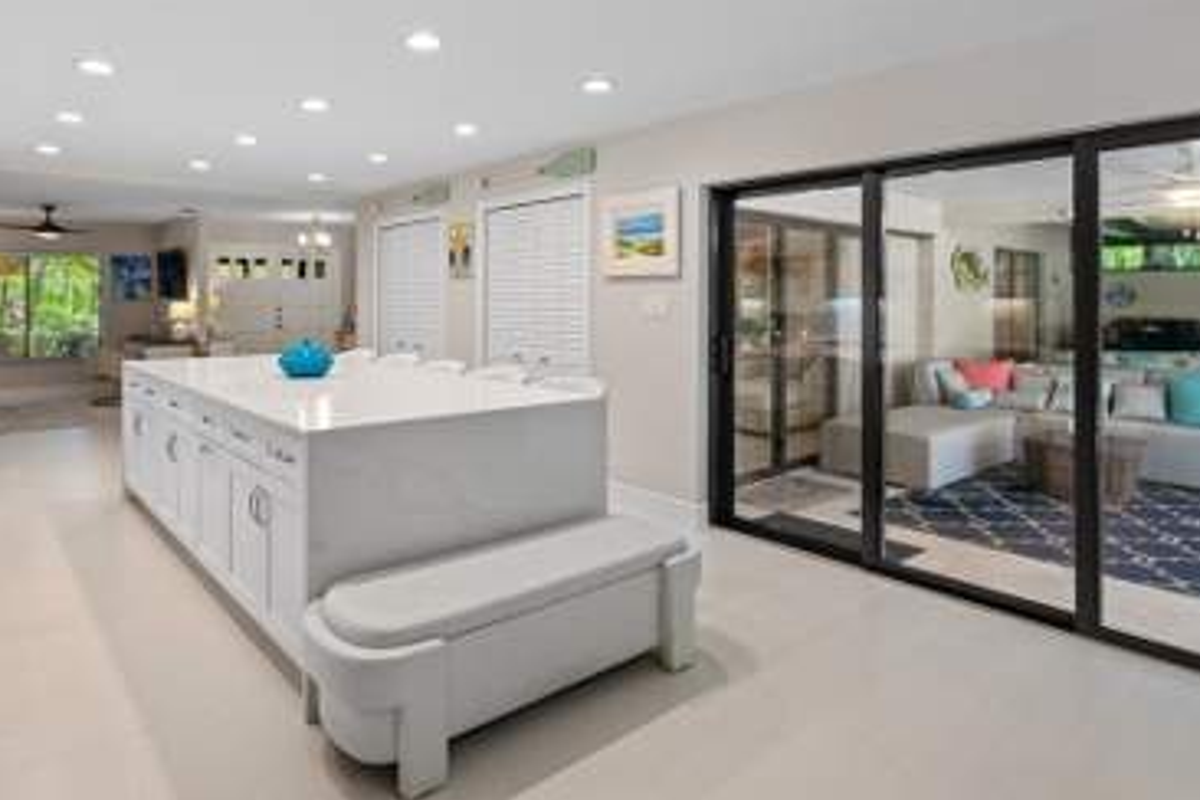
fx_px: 700
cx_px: 518
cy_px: 305
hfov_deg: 80.8
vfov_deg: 58.8
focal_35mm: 21
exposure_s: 1/40
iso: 400
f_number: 8
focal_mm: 16
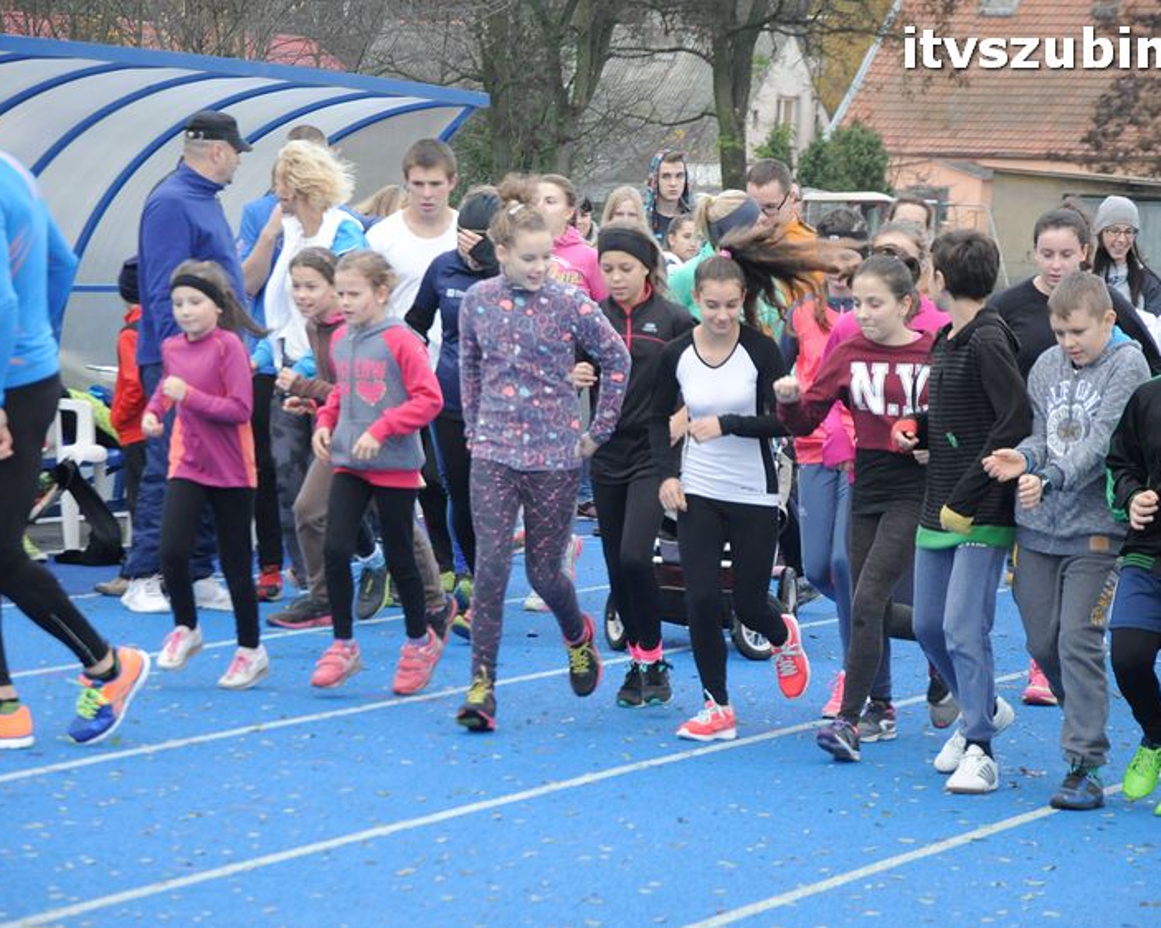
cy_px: 465
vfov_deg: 8.7
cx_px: 573
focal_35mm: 179
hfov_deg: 10.8
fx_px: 6134
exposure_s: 1/250
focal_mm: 105
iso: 1250
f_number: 5.6
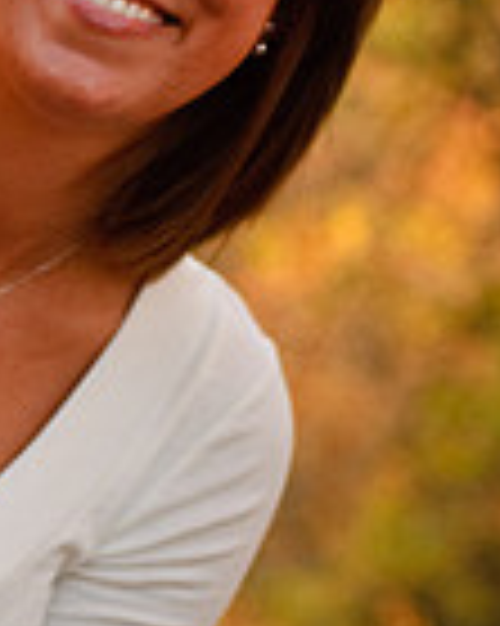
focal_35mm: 295
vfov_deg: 6.5
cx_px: -482
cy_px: 50
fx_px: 5463
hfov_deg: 5.1
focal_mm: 50
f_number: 3.5
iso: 250
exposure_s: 1/200
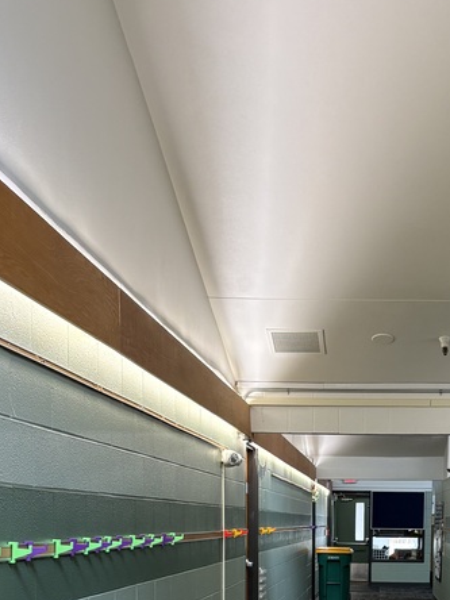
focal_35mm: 60
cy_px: 628
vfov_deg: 29.6
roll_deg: -1.8
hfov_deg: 24.1
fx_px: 1040
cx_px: 341
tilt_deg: -4.8
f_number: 1.6
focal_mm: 5.96
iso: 125
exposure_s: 1/120
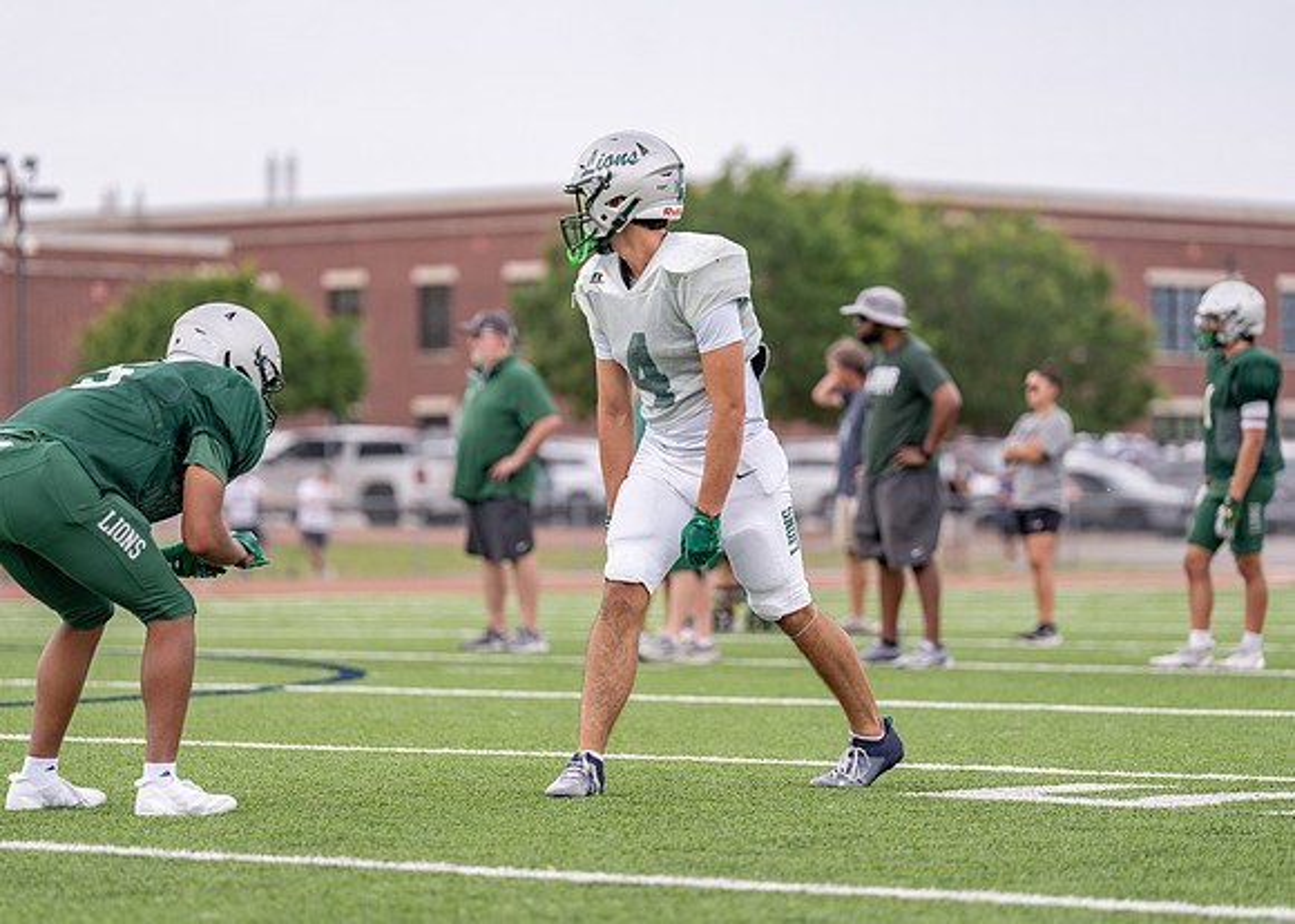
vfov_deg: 8.6
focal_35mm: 168
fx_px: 6164
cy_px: 462
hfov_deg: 12.0
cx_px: 648
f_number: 2.8
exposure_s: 1/2500
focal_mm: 151
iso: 250
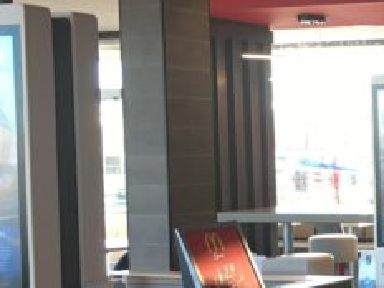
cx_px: 583
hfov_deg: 18.1
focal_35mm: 96
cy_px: 214
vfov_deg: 15.3
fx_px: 1065
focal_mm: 4.15
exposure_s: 1/30
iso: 40
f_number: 2.2
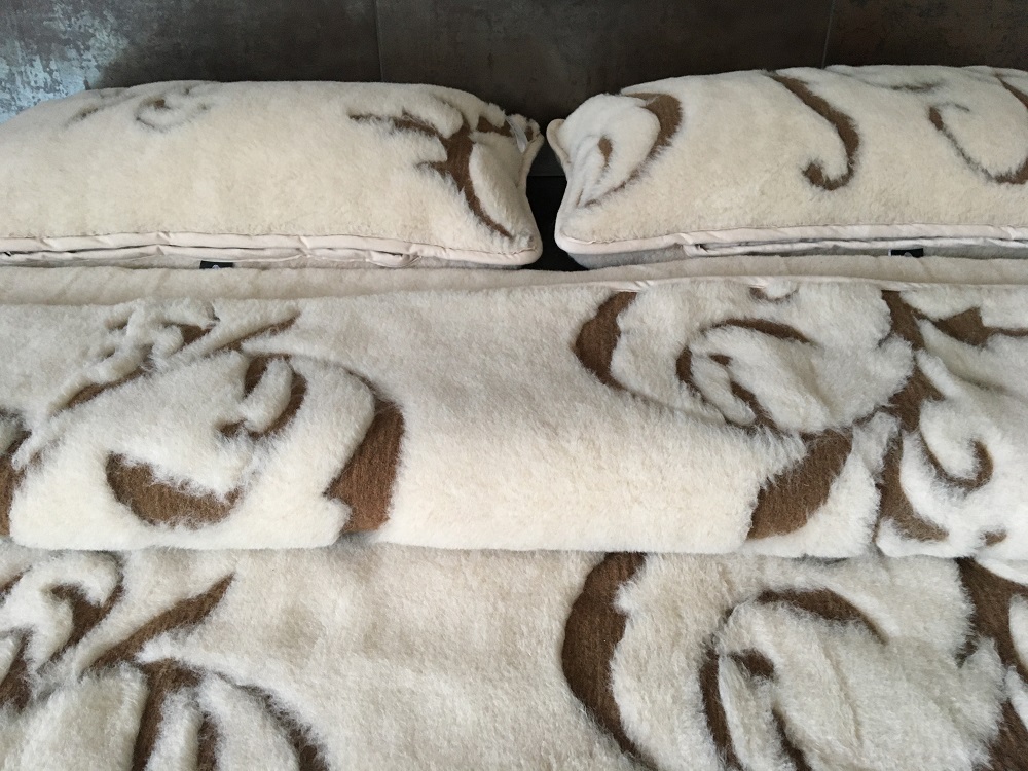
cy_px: 386
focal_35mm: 29
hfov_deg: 61.7
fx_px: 861
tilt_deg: -34.5
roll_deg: +2.5
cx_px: 514
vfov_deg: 48.2
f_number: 2.2
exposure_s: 1/33
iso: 160
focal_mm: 4.15
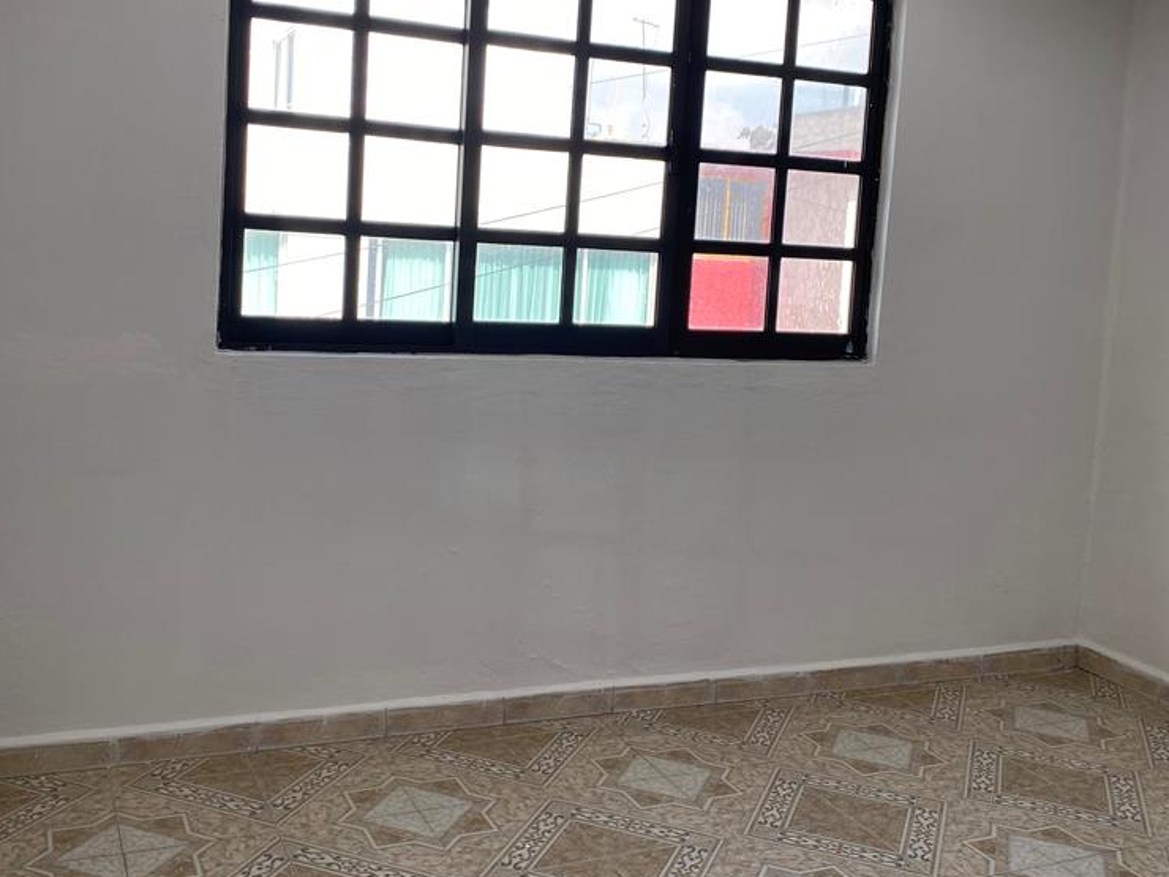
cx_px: 540
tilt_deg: -4.5
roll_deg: -3.9
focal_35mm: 36
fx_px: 1216
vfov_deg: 39.4
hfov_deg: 51.3
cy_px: 329
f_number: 1.8
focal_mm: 4.25
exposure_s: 1/122
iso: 32
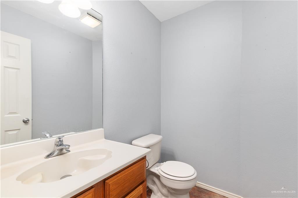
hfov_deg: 96.7
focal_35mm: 16
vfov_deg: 73.8
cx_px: 149
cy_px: 99
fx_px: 132
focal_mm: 16
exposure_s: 1/6
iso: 320
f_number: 7.1
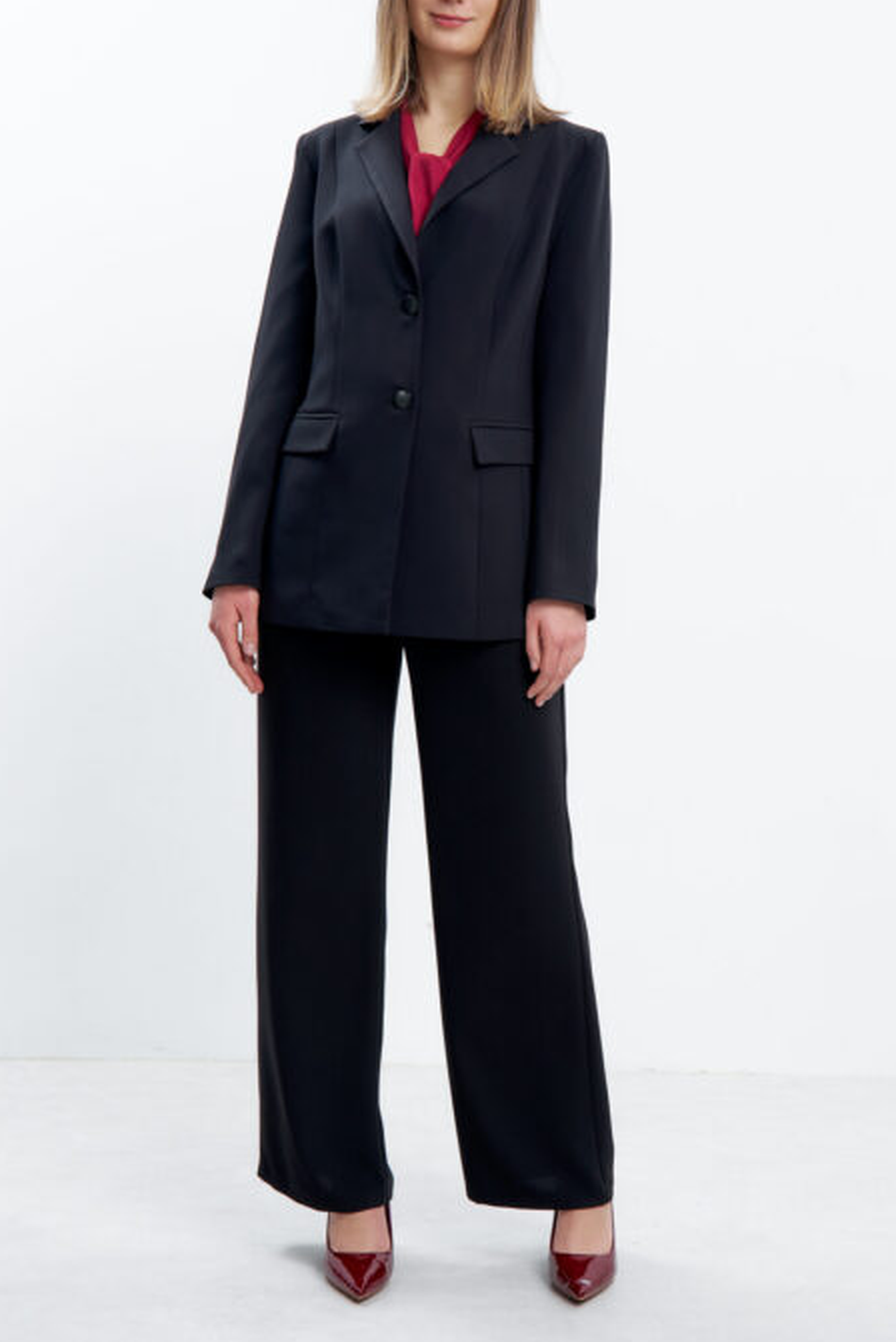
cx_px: 576
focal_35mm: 63
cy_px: 624
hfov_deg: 21.5
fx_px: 2349
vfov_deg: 31.9
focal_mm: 47
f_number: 9
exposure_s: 1/160
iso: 100
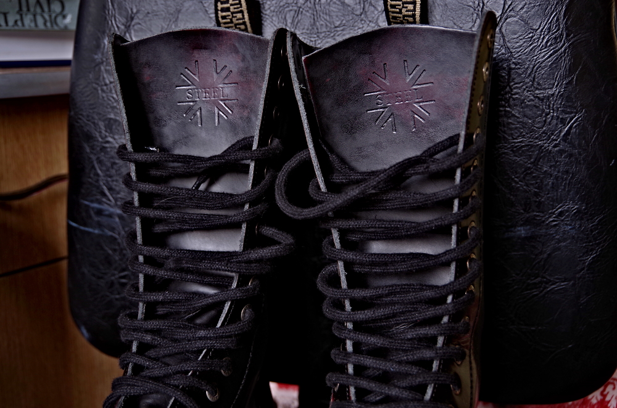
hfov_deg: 42.8
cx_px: 308
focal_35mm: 46
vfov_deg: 29.1
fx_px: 787
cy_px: 204
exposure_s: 10
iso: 100
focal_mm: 31
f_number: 4.5
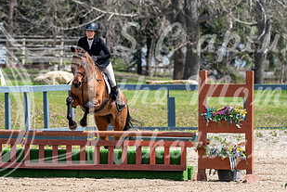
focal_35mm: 491
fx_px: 3920
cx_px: 96
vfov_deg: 2.8
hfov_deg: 4.2
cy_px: 95
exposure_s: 1/400
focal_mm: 262
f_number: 5.6
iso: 100
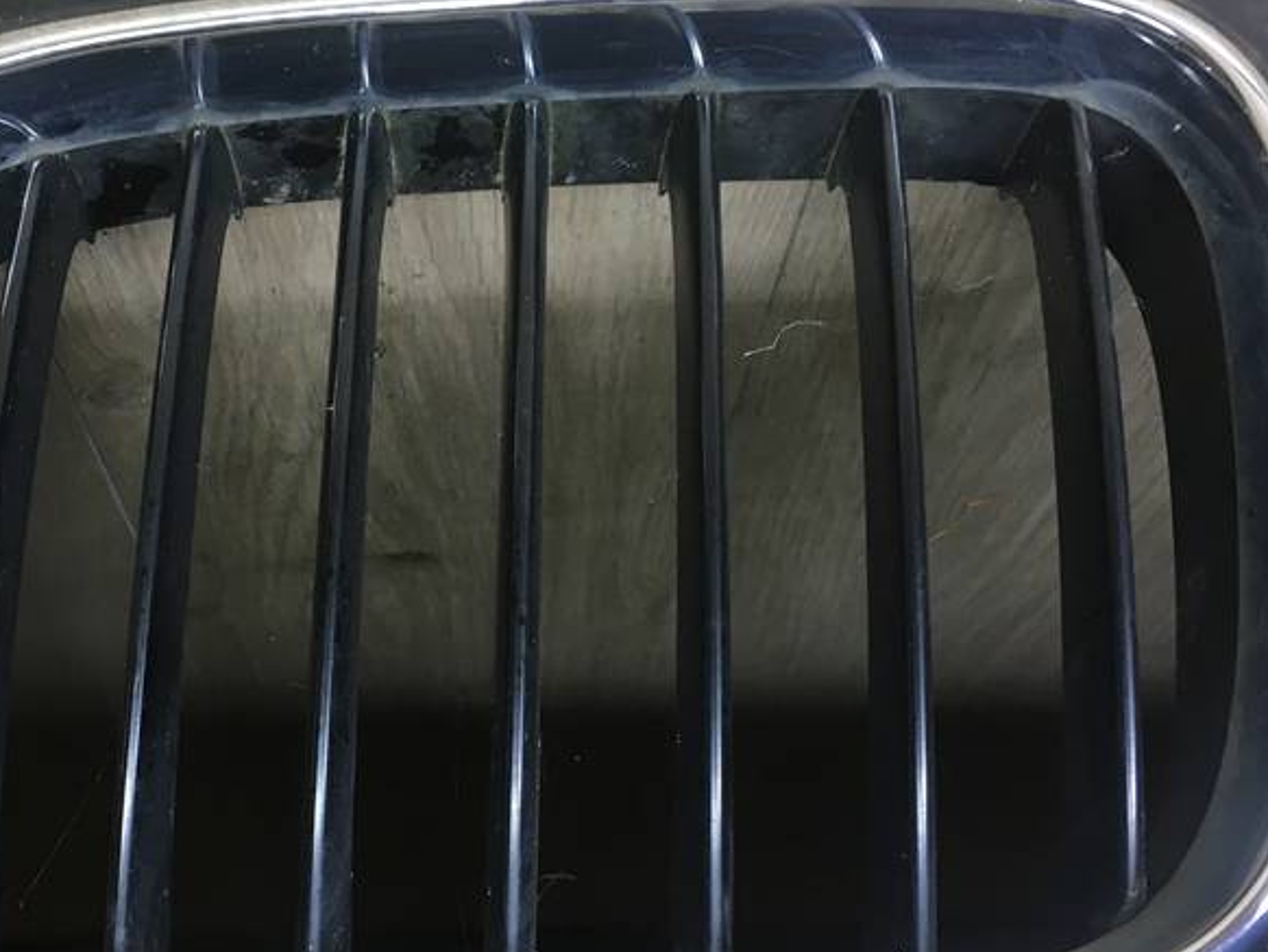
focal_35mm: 51
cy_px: 451
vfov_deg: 28.6
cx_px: 438
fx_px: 1869
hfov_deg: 37.1
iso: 64
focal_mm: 4.15
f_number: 2.2
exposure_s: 1/33
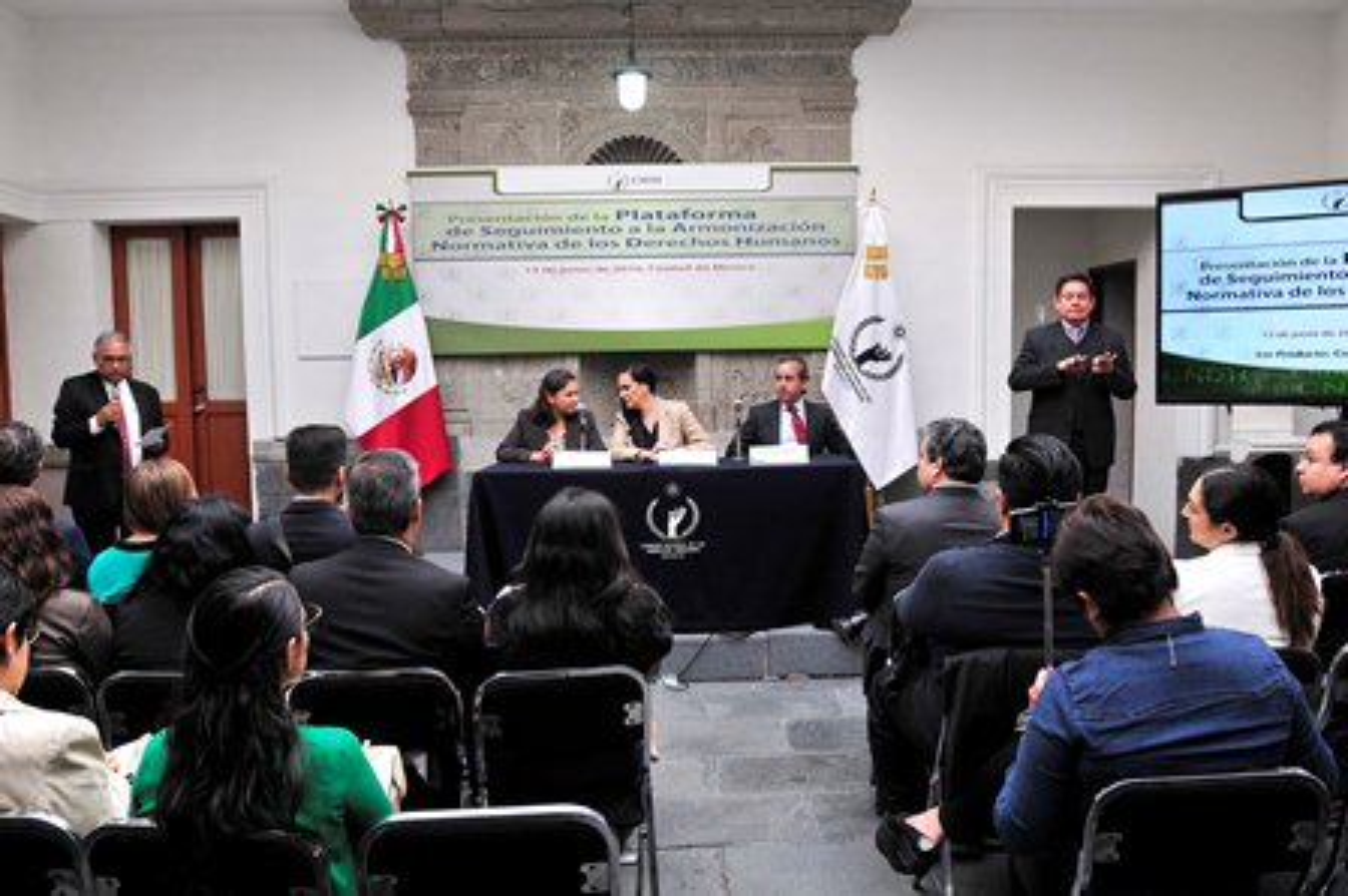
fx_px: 1066
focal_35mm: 28
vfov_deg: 45.6
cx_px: 674
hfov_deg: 64.6
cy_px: 448
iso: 320
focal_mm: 19
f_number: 4.5
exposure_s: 1/80
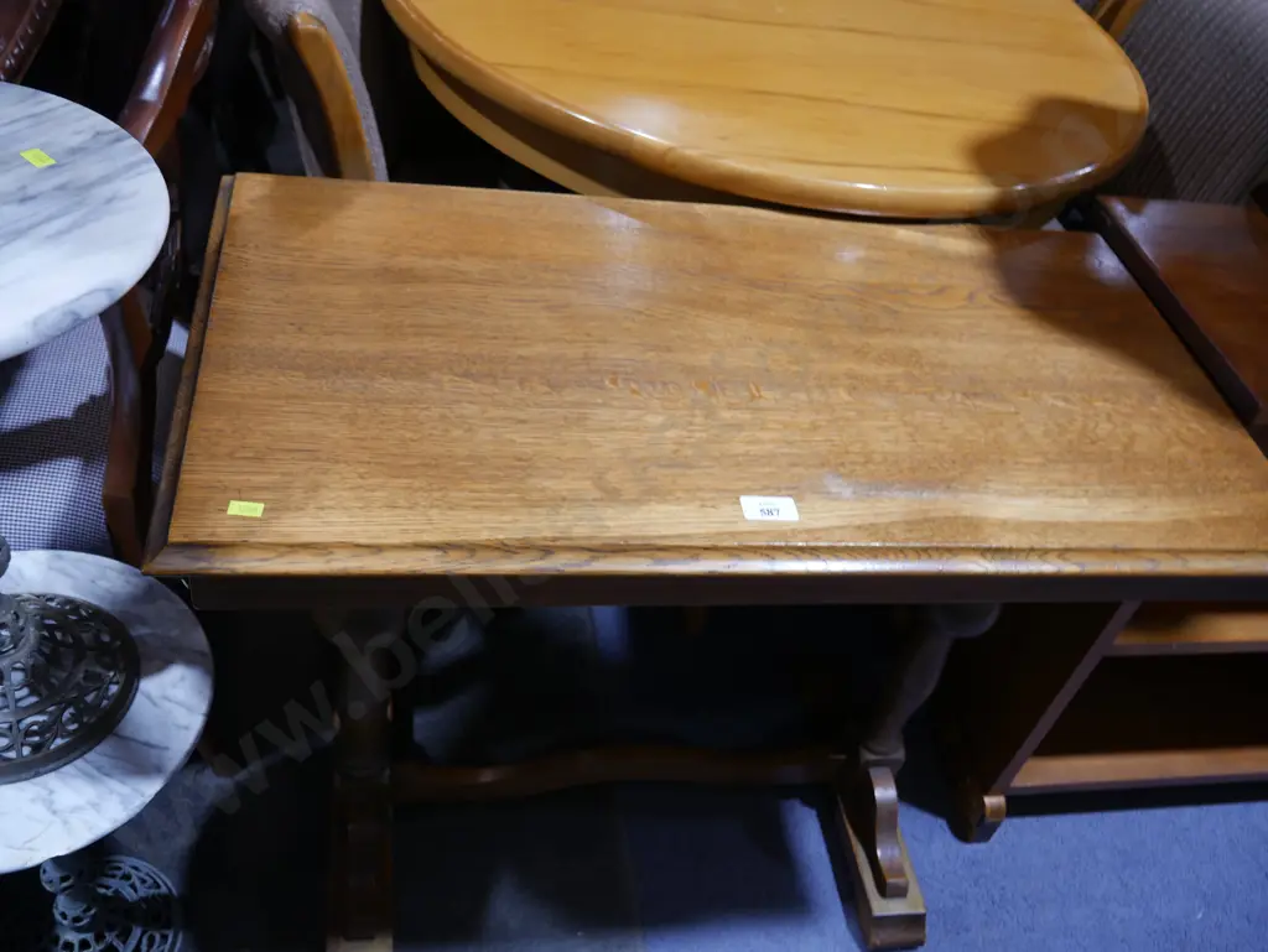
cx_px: 634
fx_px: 1173
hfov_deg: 56.8
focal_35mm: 32
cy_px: 476
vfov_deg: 44.2
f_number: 3.6
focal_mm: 16
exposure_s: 1/60
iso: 320
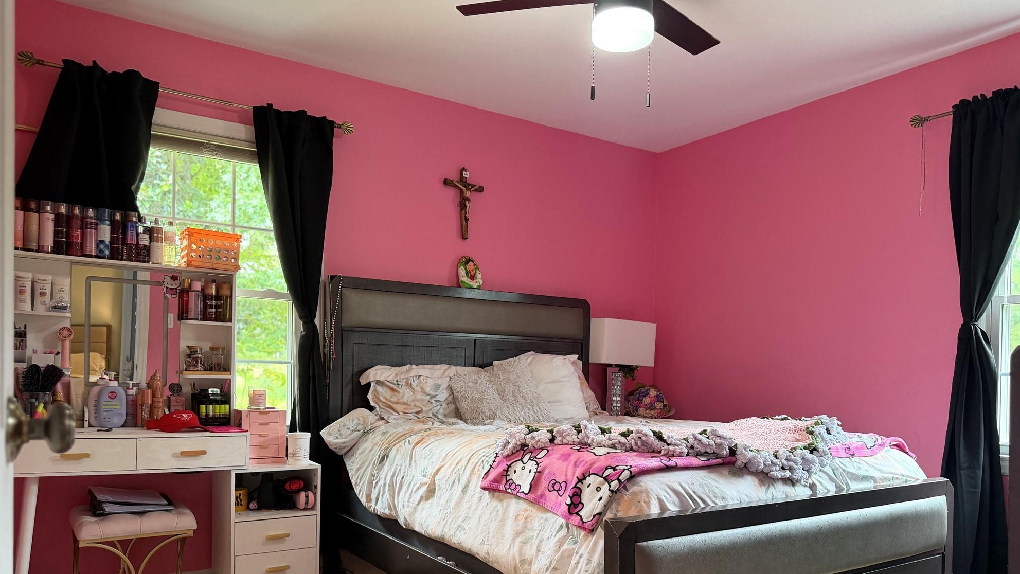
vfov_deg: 42.2
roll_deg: -0.3
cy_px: 392
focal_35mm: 27
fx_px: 730
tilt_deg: -1.8
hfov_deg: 69.8
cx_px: 521
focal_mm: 6.76
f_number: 1.78
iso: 320
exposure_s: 1/60
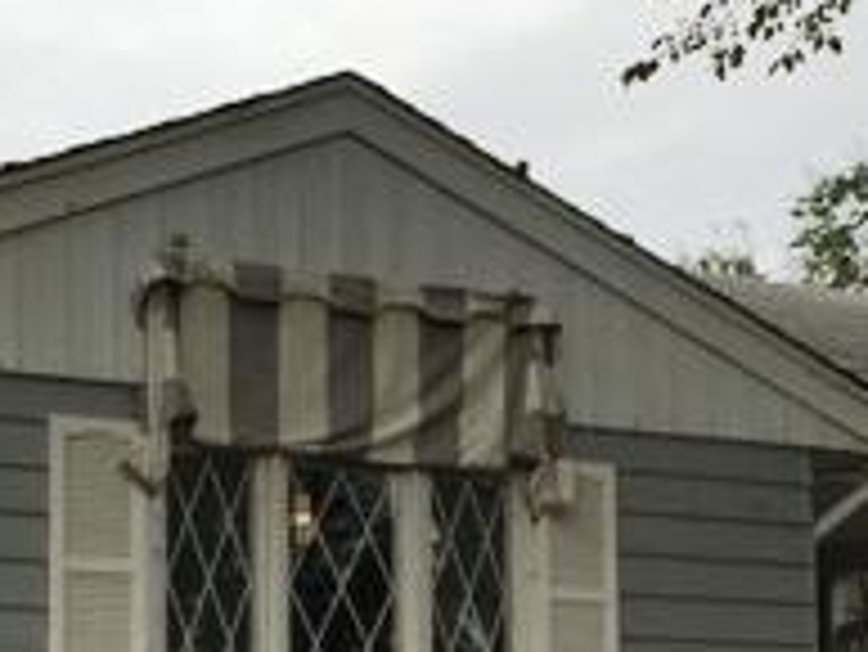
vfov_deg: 15.1
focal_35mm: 96
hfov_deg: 20.4
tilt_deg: +5.4
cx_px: 562
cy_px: 661
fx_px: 2409
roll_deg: +0.5
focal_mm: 4.15
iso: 32
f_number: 2.2
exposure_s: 1/732
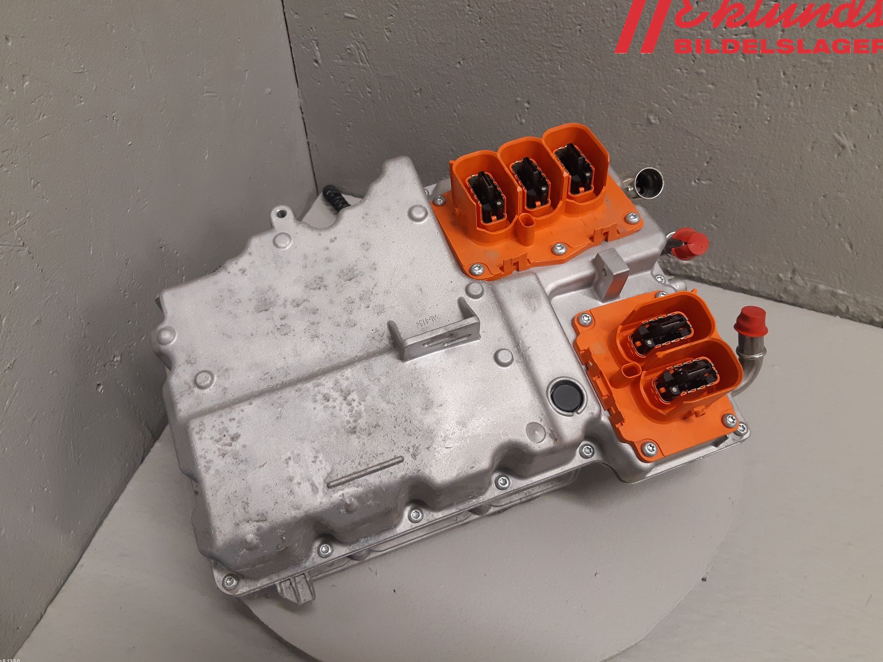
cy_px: 321
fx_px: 689
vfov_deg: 51.3
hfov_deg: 65.3
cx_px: 431
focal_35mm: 27
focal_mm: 3.93
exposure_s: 1/50
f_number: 1.7
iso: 125
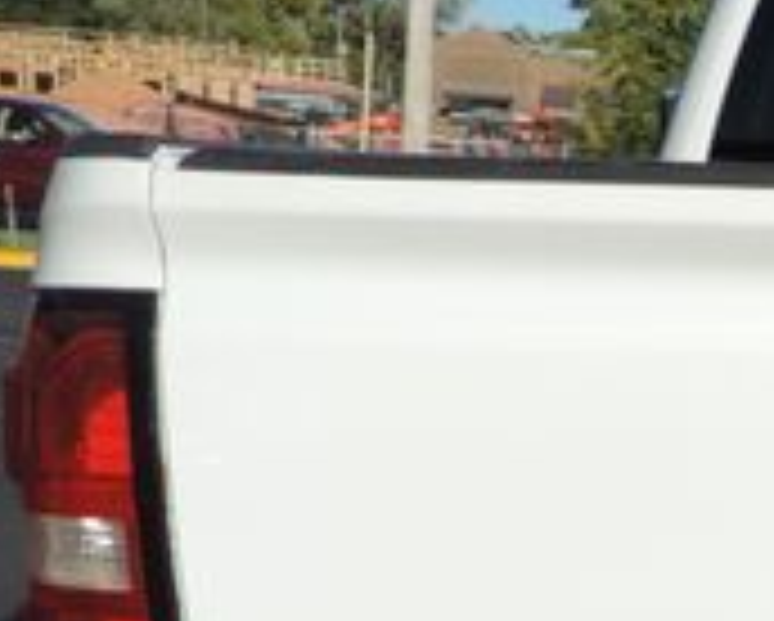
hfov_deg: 18.6
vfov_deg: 16.9
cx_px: 1264
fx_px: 1995
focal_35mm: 87
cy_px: 752
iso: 80
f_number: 3
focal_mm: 4.3
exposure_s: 1/1600
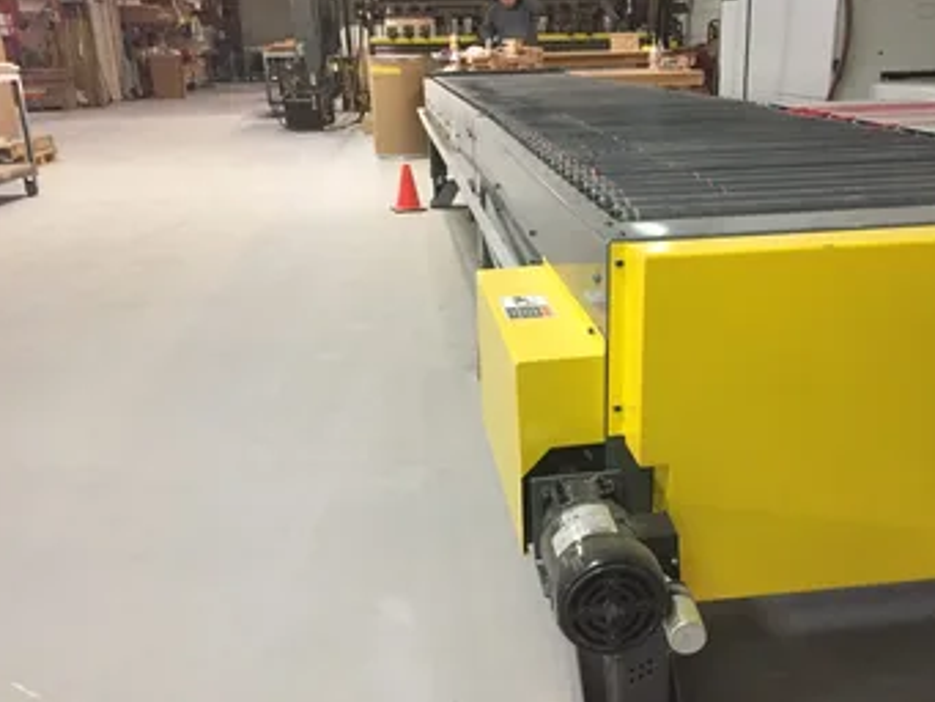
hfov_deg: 53.8
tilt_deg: -20.1
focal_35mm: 34
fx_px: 919
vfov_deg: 41.8
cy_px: 378
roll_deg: +1.7
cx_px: 526
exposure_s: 1/30
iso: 200
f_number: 2.2
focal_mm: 4.15
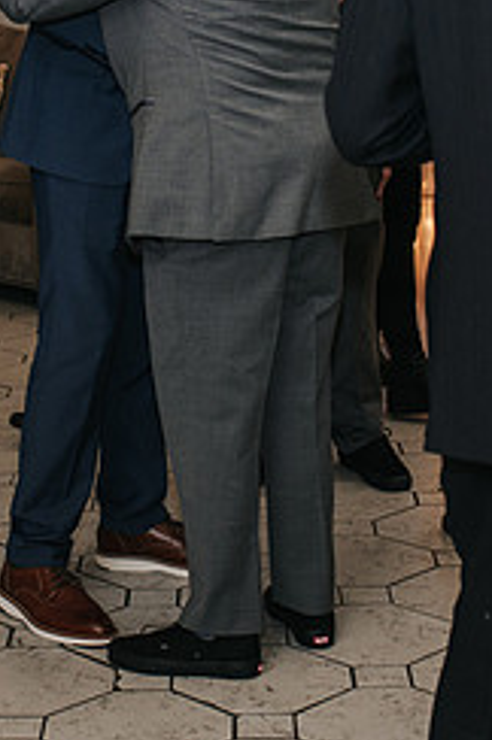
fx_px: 1994
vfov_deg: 20.8
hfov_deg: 14.0
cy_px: 161
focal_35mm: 97
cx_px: 178
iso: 800
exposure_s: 1/200
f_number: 3.2
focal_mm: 35
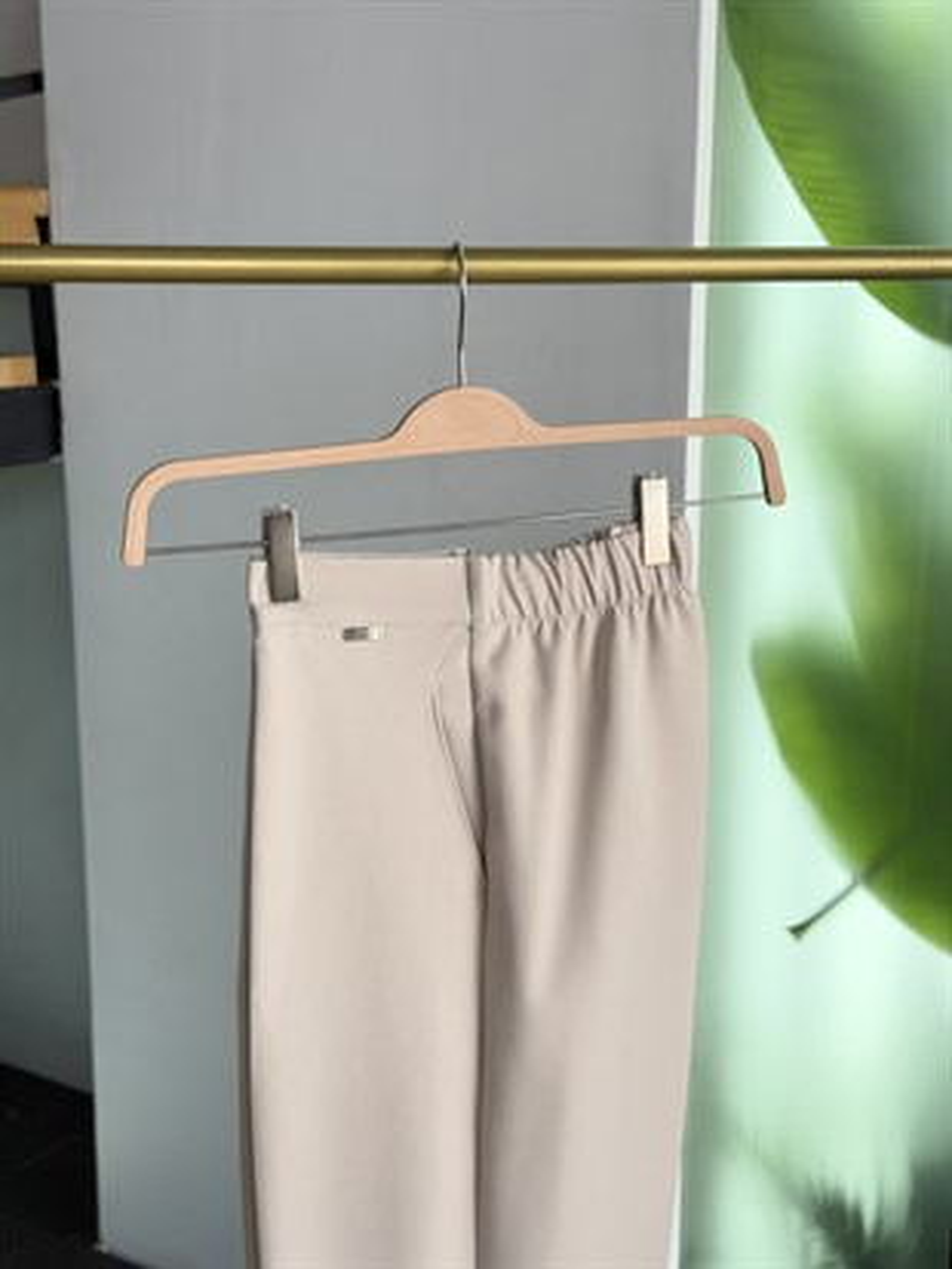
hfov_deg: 30.3
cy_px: 634
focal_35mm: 48
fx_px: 1759
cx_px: 476
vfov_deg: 39.6
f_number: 1.78
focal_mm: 6.76
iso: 64
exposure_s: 1/254
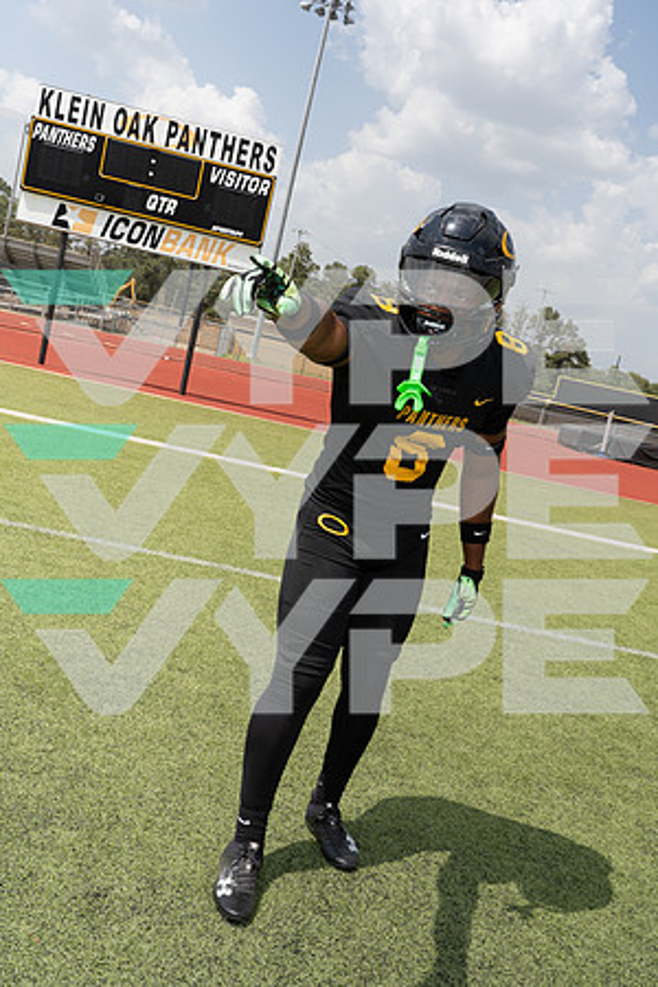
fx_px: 932
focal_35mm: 34
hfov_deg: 38.9
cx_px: 329
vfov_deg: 55.8
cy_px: 494
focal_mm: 34
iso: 160
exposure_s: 1/250
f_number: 11
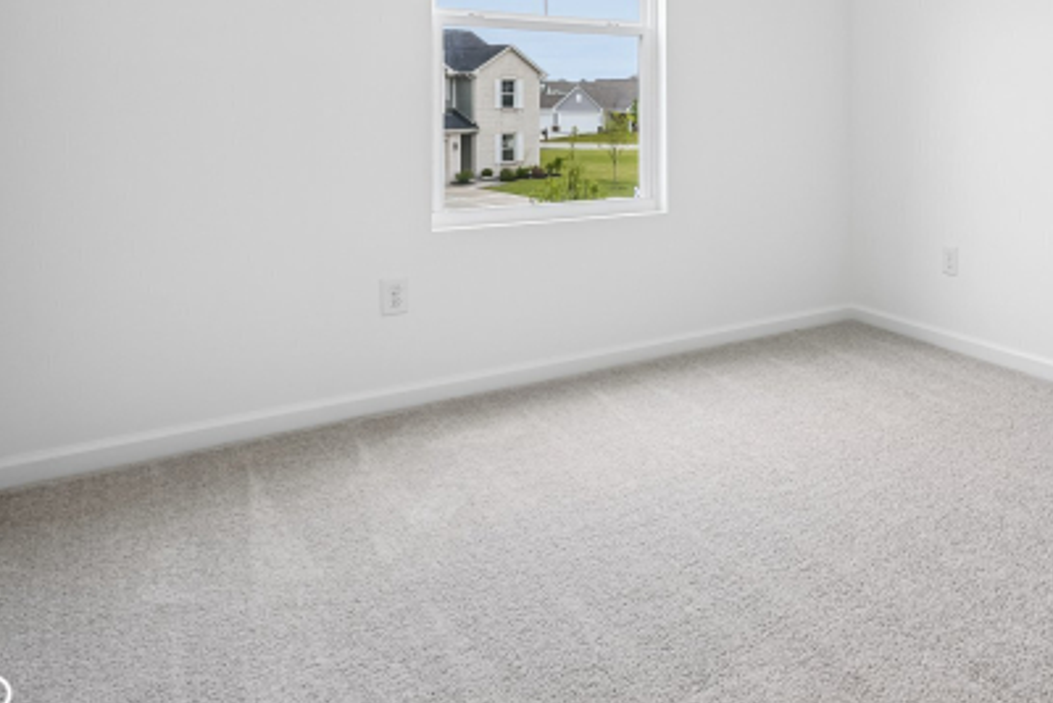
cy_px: 103
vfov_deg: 41.0
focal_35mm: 30
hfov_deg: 56.5
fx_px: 878
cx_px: 871
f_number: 8
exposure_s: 1/30
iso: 160
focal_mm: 16
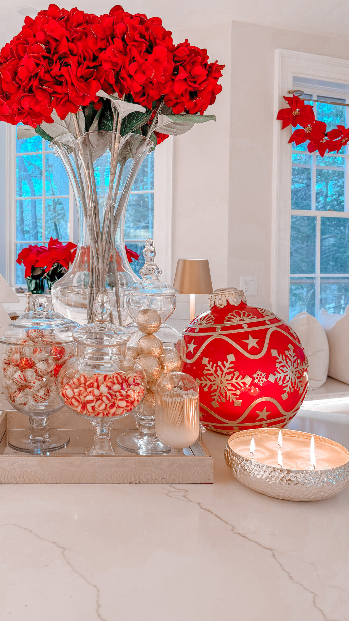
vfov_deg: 60.7
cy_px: 263
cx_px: 96
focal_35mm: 32
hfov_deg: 36.0
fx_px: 526
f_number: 1.8
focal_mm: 6.76
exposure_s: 1/60
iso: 160
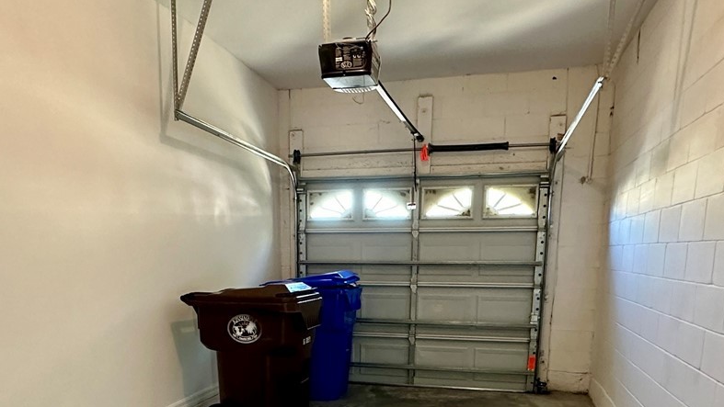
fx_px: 595
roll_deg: +0.1
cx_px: 331
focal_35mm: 31
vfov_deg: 35.4
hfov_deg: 62.5
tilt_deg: -10.9
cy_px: 374
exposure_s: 1/60
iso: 500
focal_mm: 2.22
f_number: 2.2
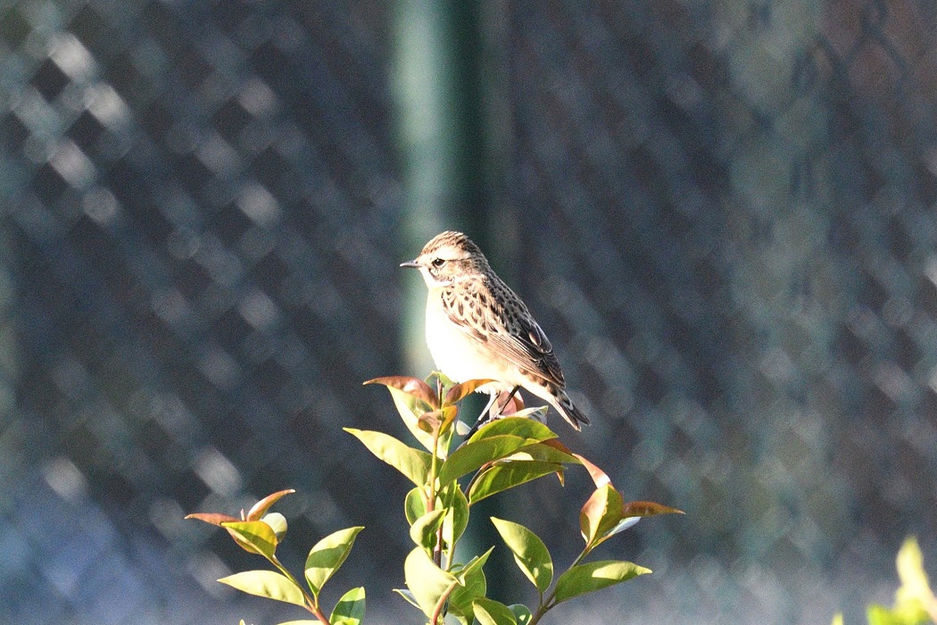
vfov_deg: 2.2
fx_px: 16396
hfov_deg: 3.3
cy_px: 312
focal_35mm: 630
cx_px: 468
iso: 2200
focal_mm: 420
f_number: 6.3
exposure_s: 1/1250
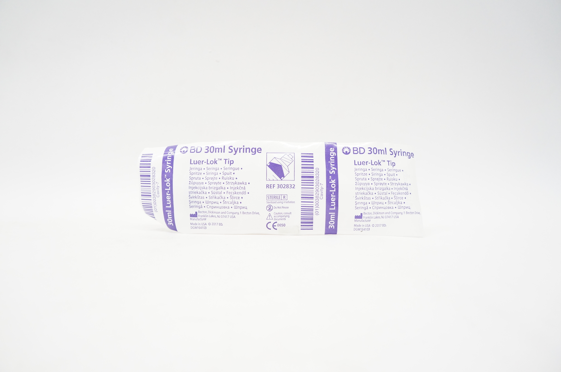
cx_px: 280
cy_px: 186
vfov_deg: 47.8
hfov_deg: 67.4
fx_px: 420
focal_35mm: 27
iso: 1600
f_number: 5
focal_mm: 18
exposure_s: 1/200
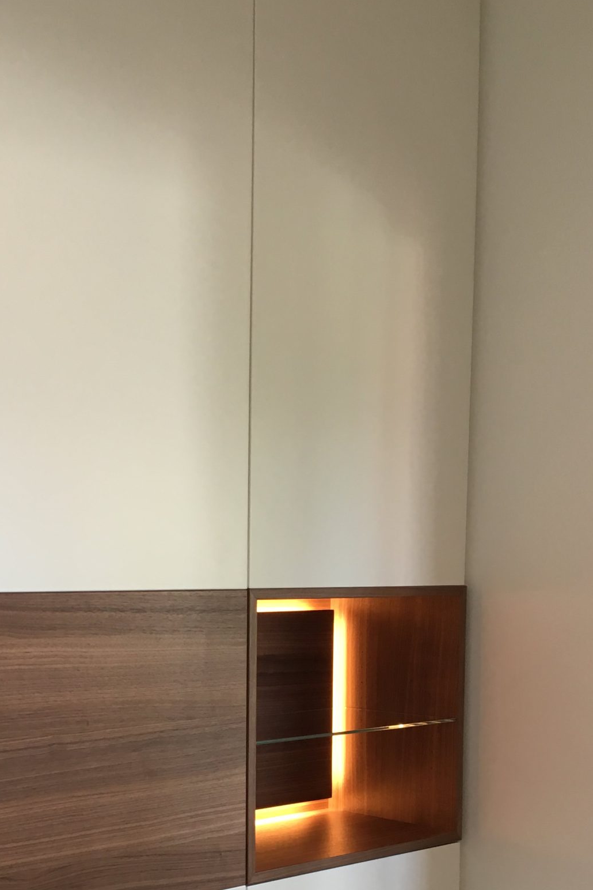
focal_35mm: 50
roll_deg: -0.1
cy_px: 688
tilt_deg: -6.2
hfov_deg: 26.3
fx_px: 1235
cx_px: 82
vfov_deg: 38.4
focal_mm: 4.15
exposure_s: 1/33
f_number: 2.2
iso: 64
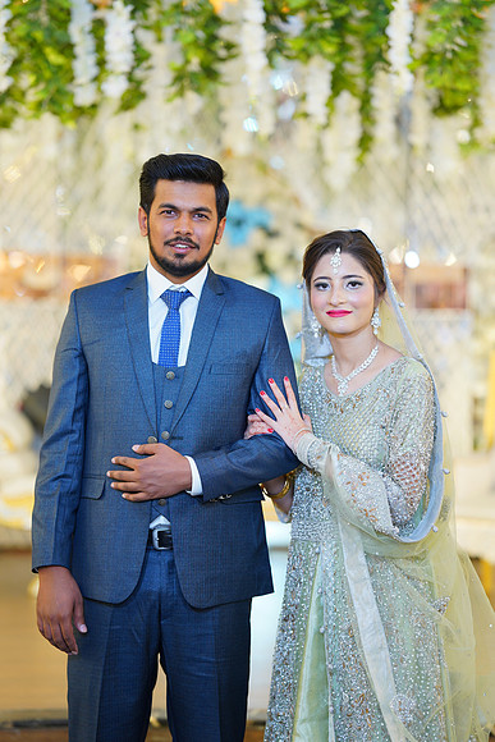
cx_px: 248
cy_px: 371
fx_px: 1752
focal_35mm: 85
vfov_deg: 23.9
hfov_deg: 16.1
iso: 200
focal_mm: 85
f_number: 1.8
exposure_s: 1/160
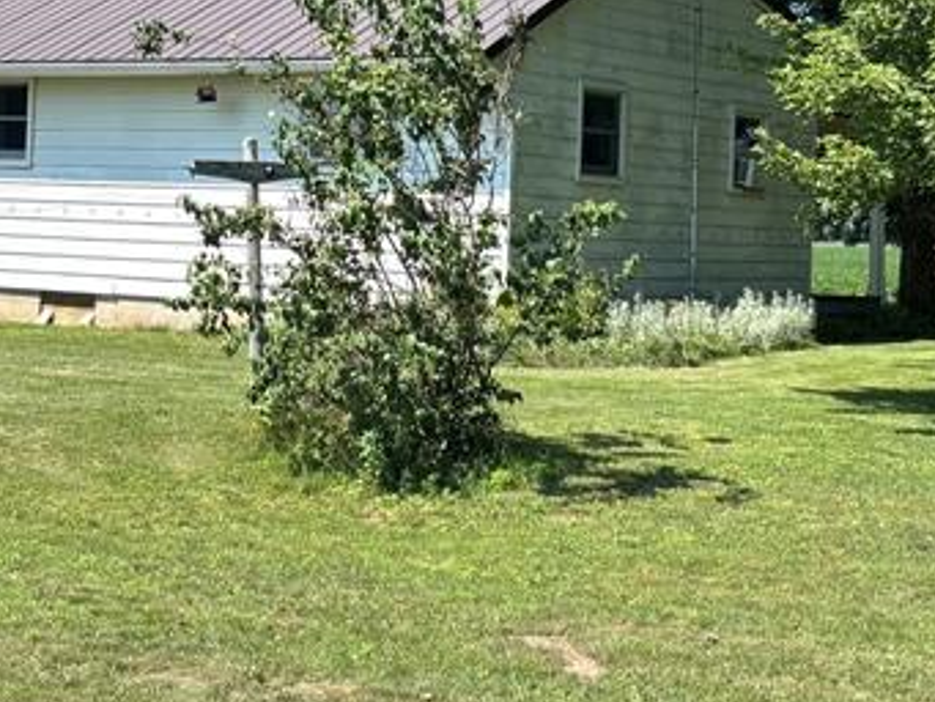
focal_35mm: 78
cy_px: 159
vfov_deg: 18.8
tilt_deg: +2.0
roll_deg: -2.7
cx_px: 348
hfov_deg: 24.9
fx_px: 2108
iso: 50
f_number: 1.6
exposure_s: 1/1477
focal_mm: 5.96
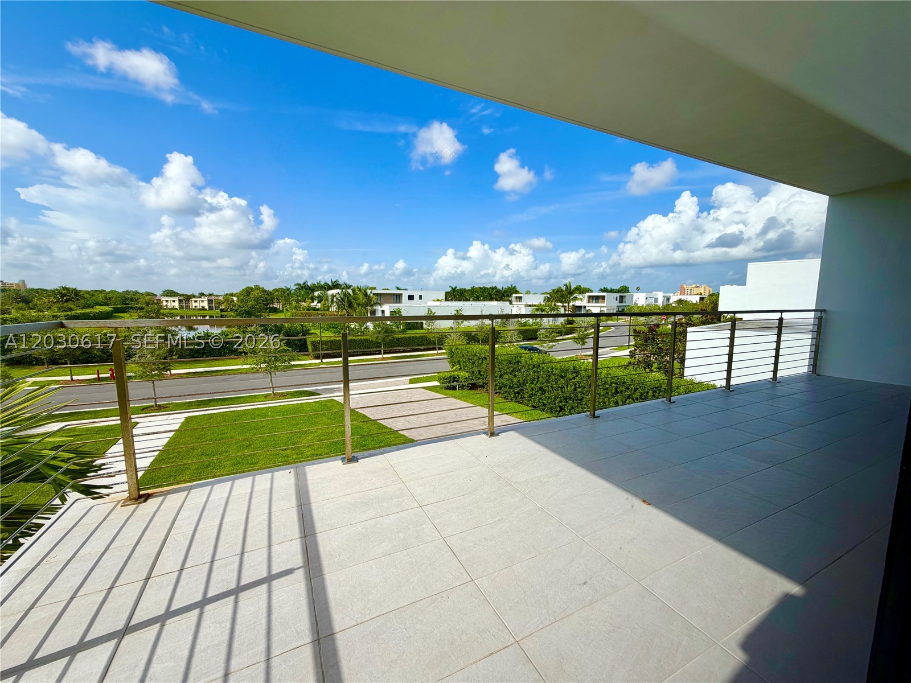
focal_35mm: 14
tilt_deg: -6.2
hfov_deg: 102.1
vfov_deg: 85.7
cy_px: 342
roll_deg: +0.7
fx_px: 368
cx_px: 456
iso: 25
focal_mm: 2.22
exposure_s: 1/770
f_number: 2.2
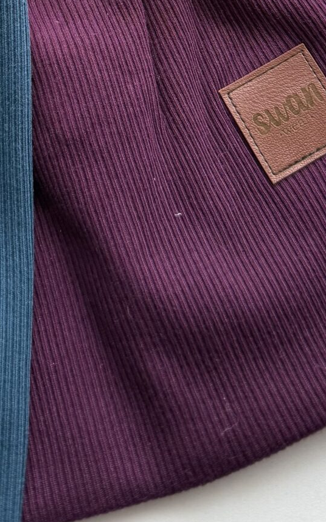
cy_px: -159
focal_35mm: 76
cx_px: 67
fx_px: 1080
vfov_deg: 23.8
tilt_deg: -67.5
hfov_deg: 17.0
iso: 125
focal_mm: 6.76
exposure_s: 1/145
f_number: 1.78
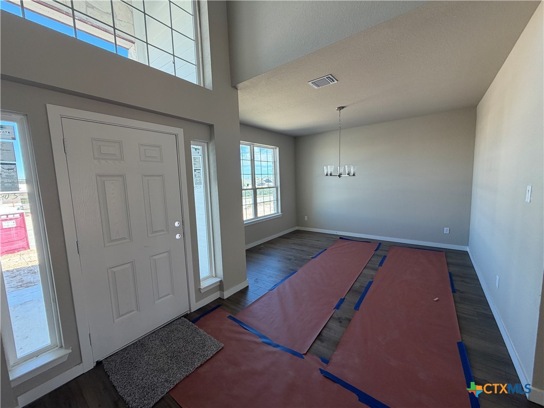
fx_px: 220
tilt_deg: -6.2
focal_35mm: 14
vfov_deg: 85.7
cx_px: 272
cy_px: 204
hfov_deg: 102.1
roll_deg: +1.9
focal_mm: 2.22
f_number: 2.2
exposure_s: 1/121
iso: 125
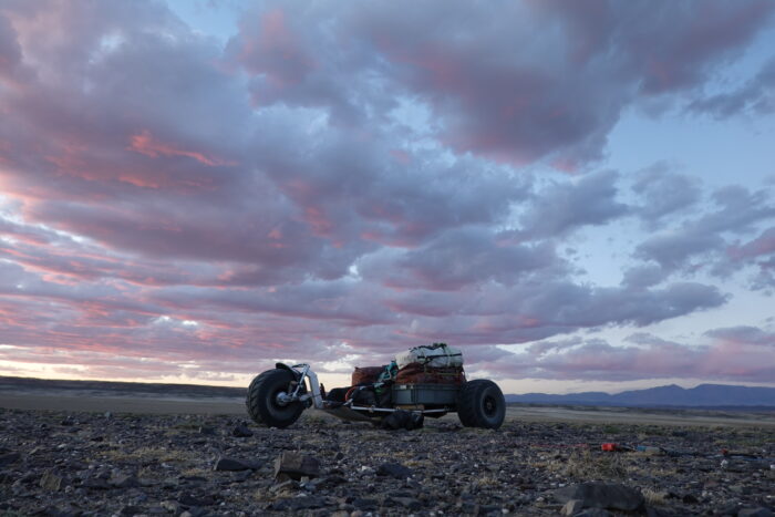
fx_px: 517
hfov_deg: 73.7
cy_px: 258
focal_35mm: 24
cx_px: 388
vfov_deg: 53.2
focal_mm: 9
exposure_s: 1/30
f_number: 2.8
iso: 125
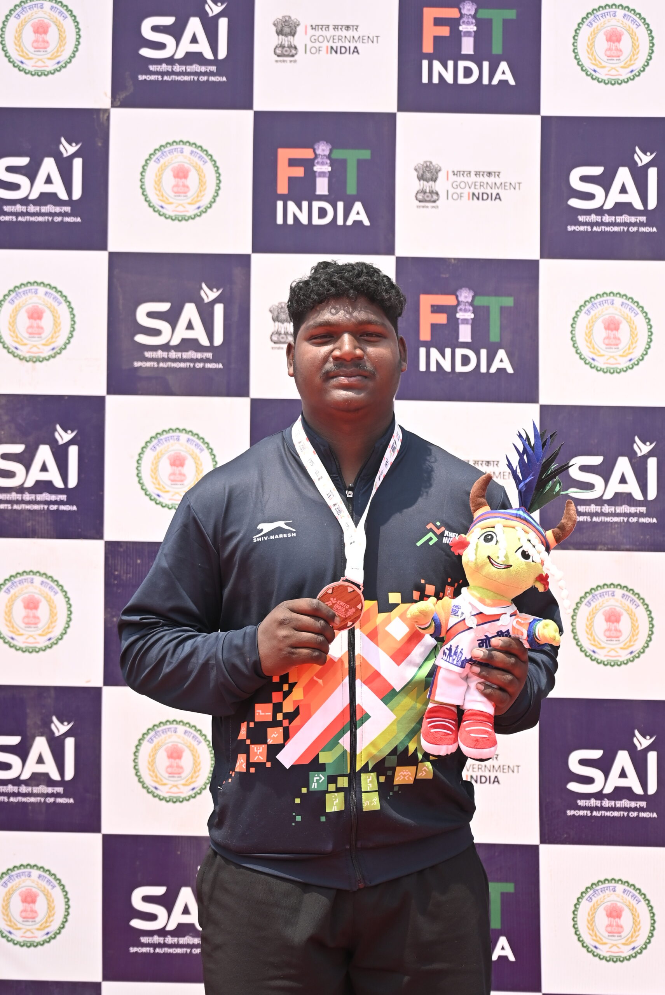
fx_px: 2157
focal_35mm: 78
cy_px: 498
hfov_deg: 17.5
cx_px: 332
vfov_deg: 26.0
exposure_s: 1/2000
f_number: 4
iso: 320
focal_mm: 52
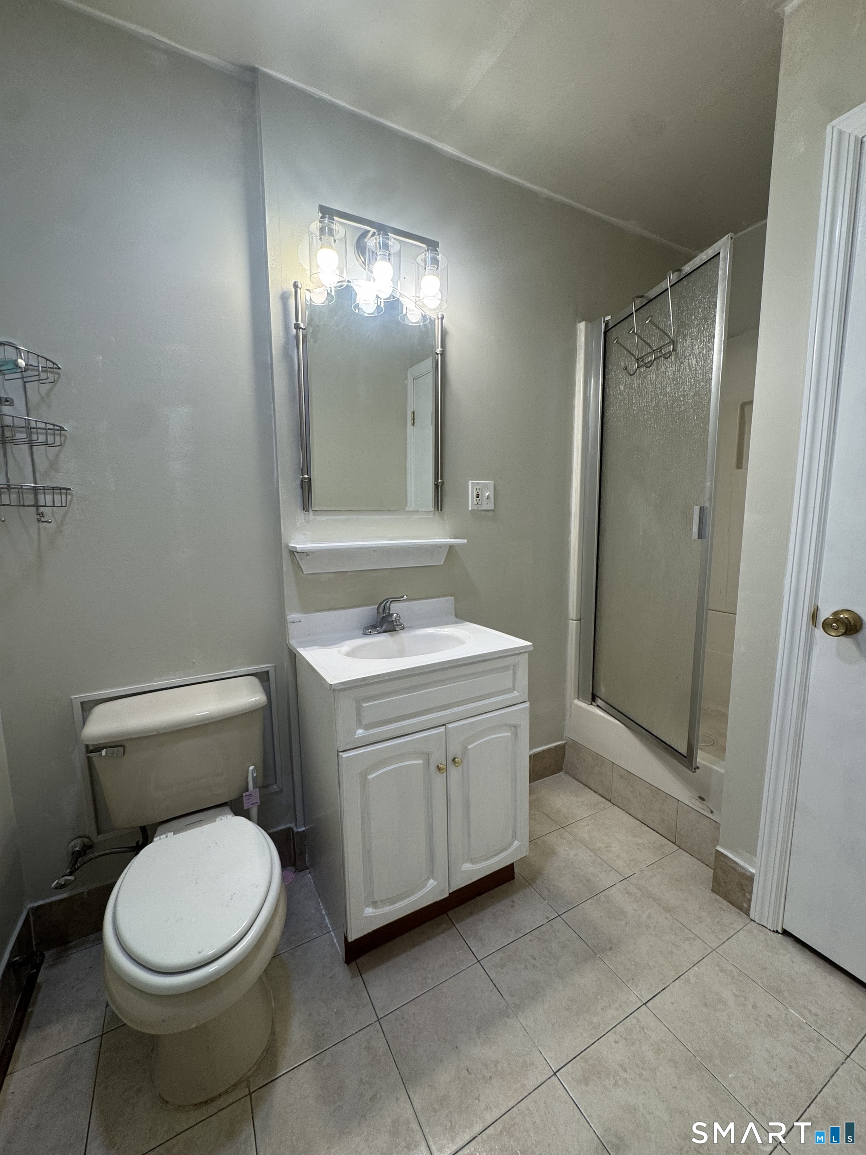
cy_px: 578
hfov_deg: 85.7
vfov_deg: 102.1
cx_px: 433
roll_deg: +1.5
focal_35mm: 14
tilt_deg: -7.9
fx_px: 467
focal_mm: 2.22
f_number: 2.2
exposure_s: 1/120
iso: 125
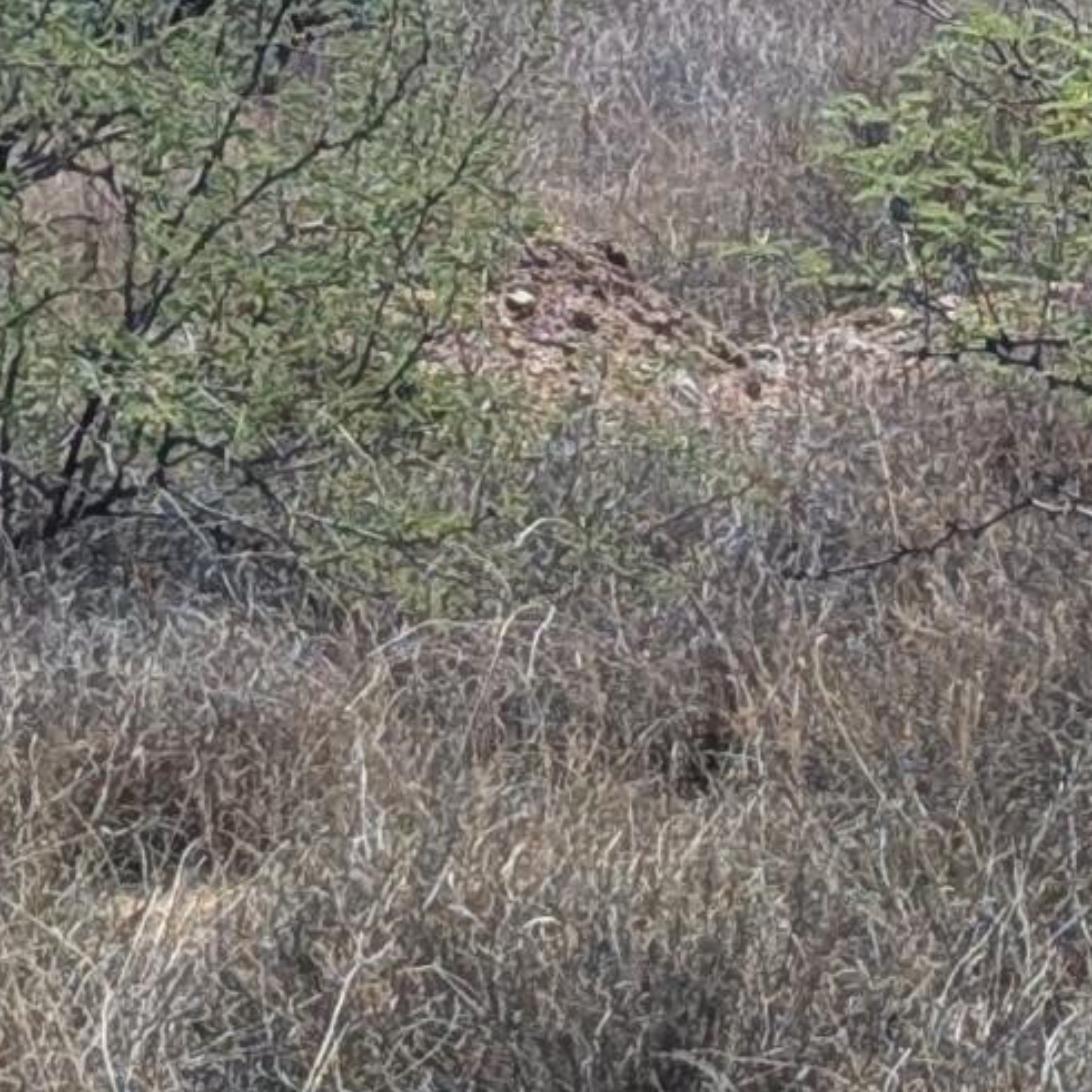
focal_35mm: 265
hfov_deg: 6.5
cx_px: 1459
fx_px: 9458
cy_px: -1194
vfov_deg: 6.4
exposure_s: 1/1789
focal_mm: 6.9
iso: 20
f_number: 1.68
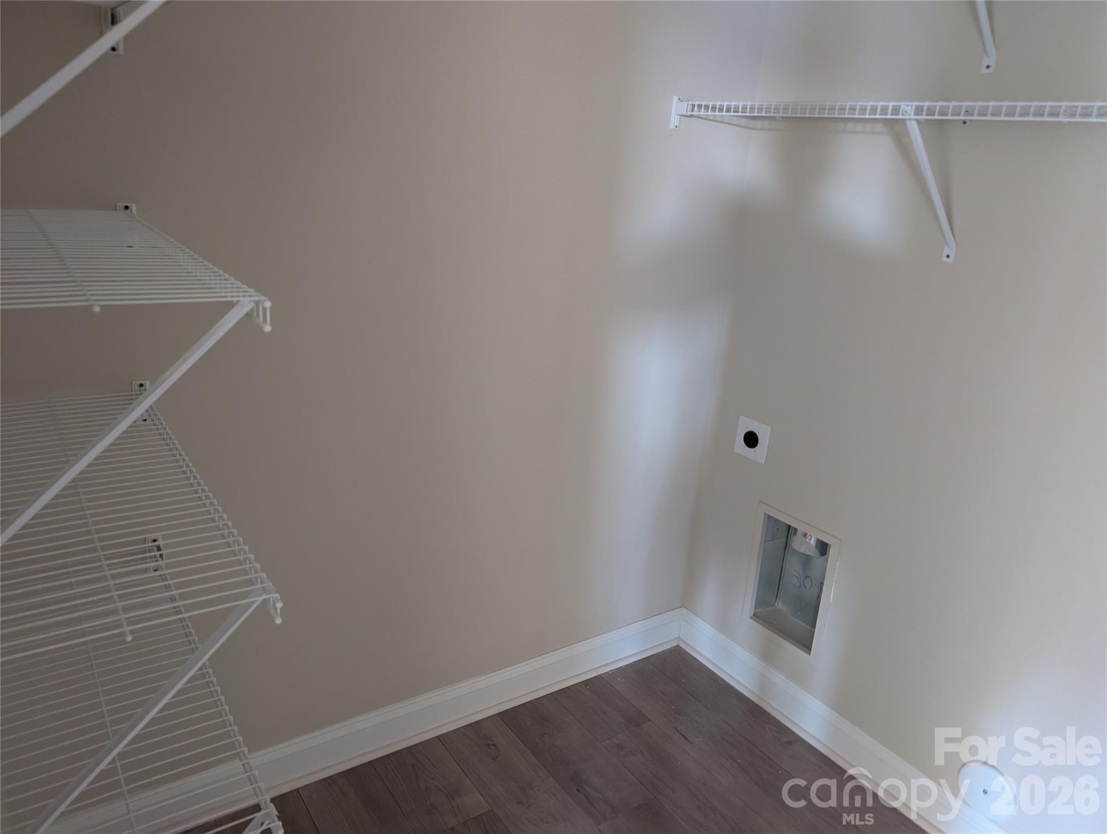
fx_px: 769
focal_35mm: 24
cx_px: 554
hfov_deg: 71.5
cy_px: 417
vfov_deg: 56.9
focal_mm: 6.9
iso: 811
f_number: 1.68
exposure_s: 1/25
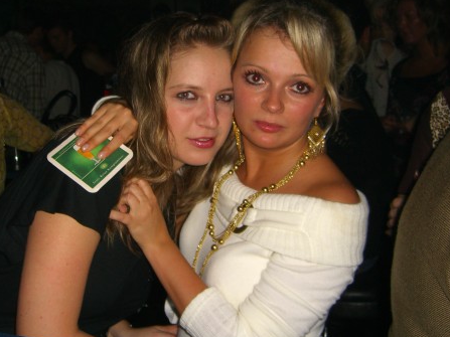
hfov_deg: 37.4
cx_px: 184
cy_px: 140
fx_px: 663
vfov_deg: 28.5
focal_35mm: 51
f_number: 2.8
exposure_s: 1/60
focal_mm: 7.9
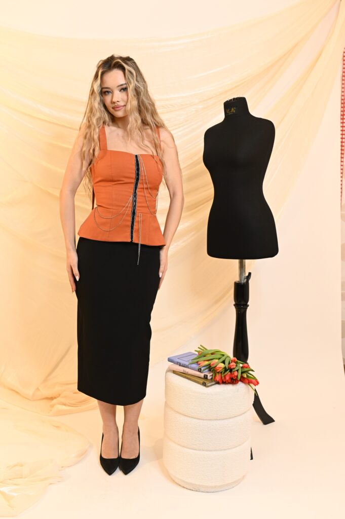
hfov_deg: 37.8
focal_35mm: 35
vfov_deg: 54.5
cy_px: 260
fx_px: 504
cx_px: 172
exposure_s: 1/250
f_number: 4
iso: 1600
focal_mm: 35
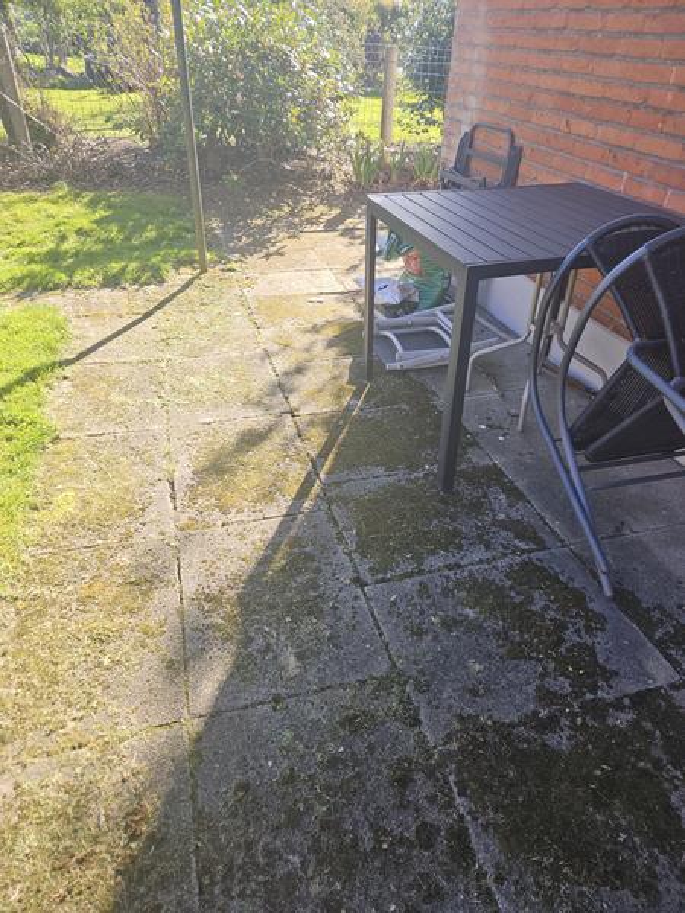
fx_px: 607
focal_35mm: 23
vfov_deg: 73.9
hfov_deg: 58.9
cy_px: 456
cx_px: 342
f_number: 1.8
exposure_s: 1/215
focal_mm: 5.4
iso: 25
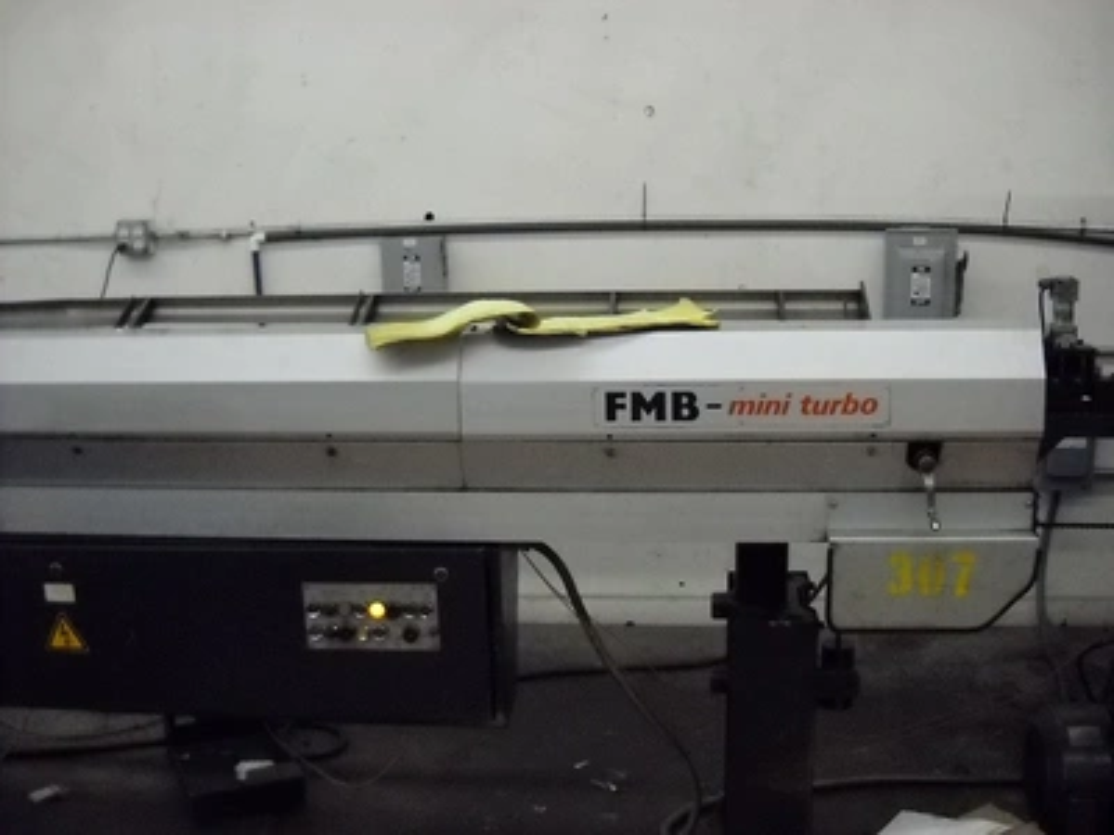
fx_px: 1319
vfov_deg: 35.1
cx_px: 557
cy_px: 418
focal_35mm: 41
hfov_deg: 45.8
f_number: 3.1
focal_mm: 6.72
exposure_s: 1/161
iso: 800
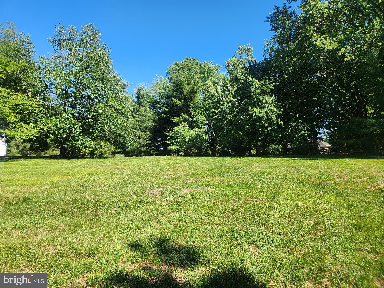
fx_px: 255
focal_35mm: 23
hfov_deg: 73.9
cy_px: 144
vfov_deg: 58.9
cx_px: 192
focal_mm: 5.4
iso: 20
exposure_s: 1/748
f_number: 1.8
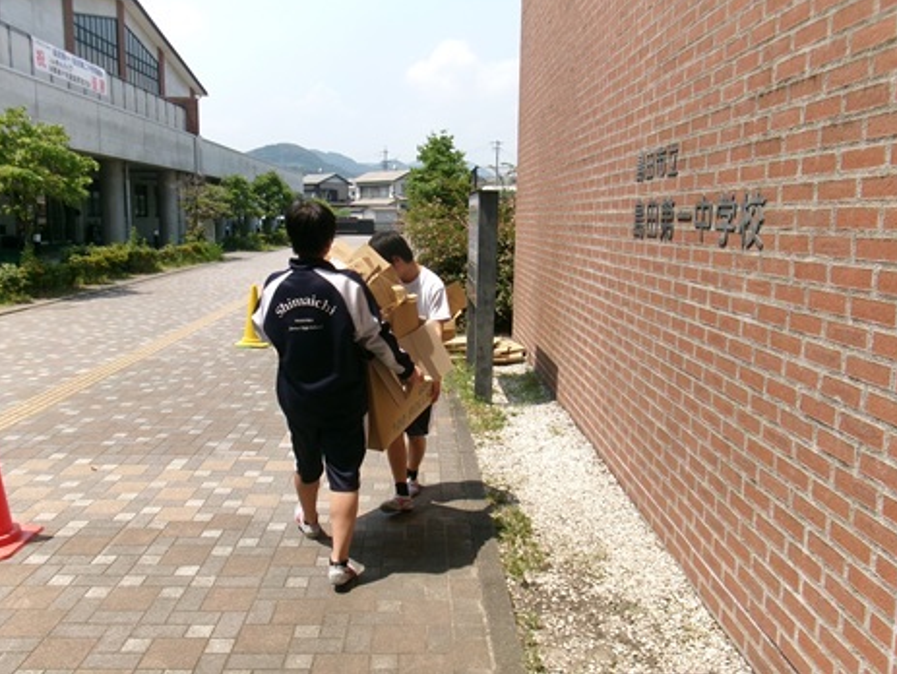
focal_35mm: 29
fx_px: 752
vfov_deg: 48.3
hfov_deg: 61.6
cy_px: 327
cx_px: 449
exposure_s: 1/90
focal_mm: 5.1
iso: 100
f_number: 10.8
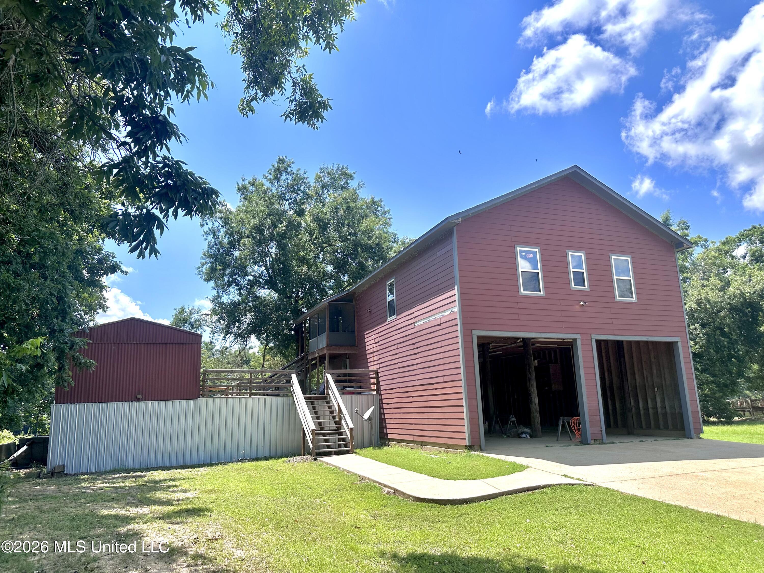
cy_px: 286
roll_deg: +0.7
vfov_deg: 56.8
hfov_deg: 71.6
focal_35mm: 24
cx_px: 382
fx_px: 530
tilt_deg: +12.4
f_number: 1.78
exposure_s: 1/4016
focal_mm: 6.86
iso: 80
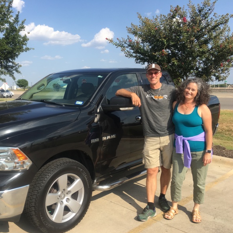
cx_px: 81
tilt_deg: -6.1
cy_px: 118
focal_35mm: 35
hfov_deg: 46.6
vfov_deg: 47.2
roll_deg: +1.2
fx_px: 267
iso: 25
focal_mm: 4.15
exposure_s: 1/1099
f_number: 2.2
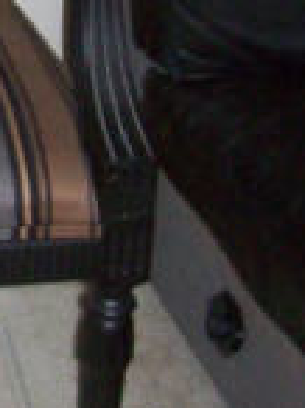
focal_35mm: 158
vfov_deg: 12.1
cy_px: -156
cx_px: -168
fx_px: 1862
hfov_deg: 9.1
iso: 200
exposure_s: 1/64
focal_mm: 6
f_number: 2.7
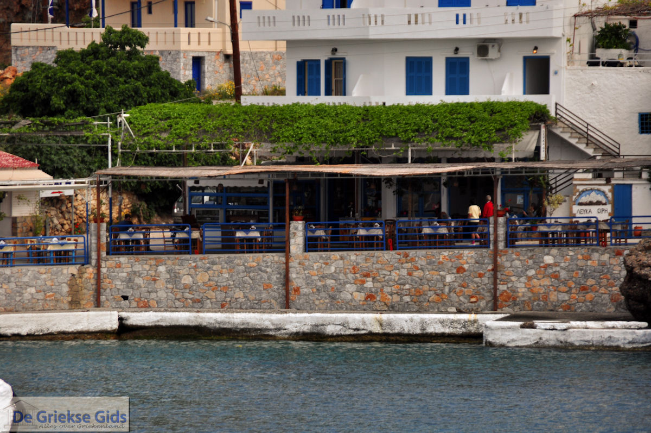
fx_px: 5418
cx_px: 326
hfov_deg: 6.9
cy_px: 216
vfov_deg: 4.6
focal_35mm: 300
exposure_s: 1/1250
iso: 200
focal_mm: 200
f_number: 6.3
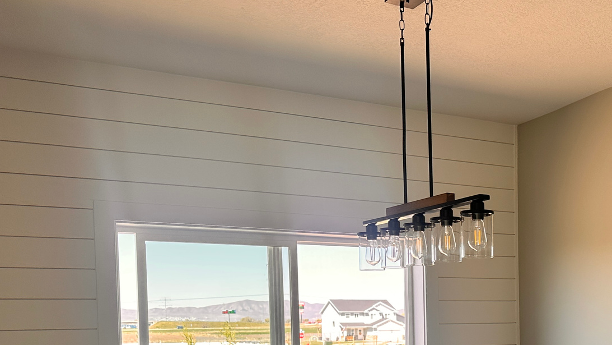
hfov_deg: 40.5
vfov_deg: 23.2
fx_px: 795
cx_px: 480
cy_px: 366
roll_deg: +0.5
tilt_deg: -3.0
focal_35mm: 49
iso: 80
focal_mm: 6.86
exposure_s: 1/361
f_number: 1.78
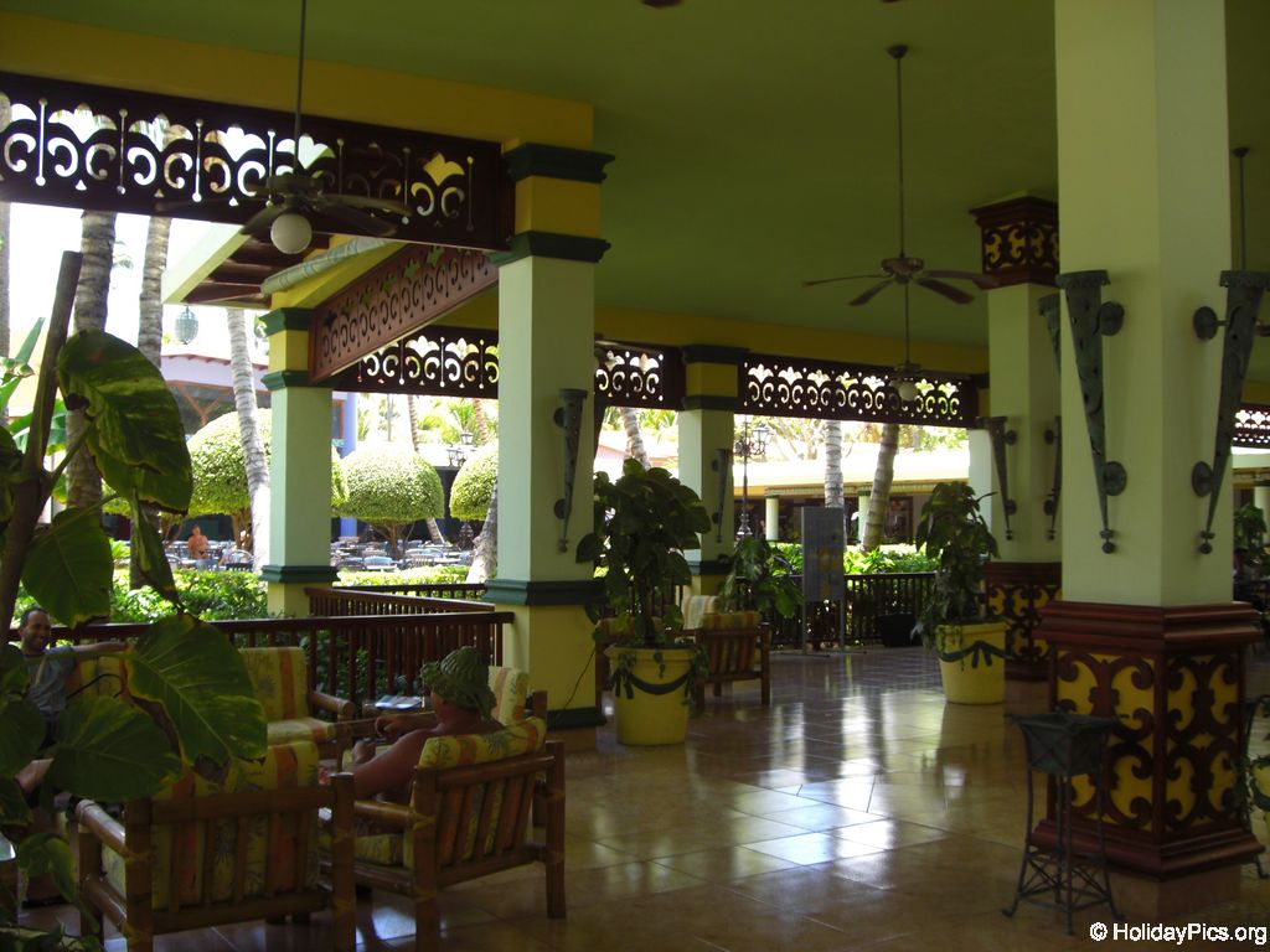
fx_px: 1394
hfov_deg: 49.0
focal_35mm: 38
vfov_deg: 37.7
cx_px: 635
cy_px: 476
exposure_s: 1/125
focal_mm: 6.2
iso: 64
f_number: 2.7
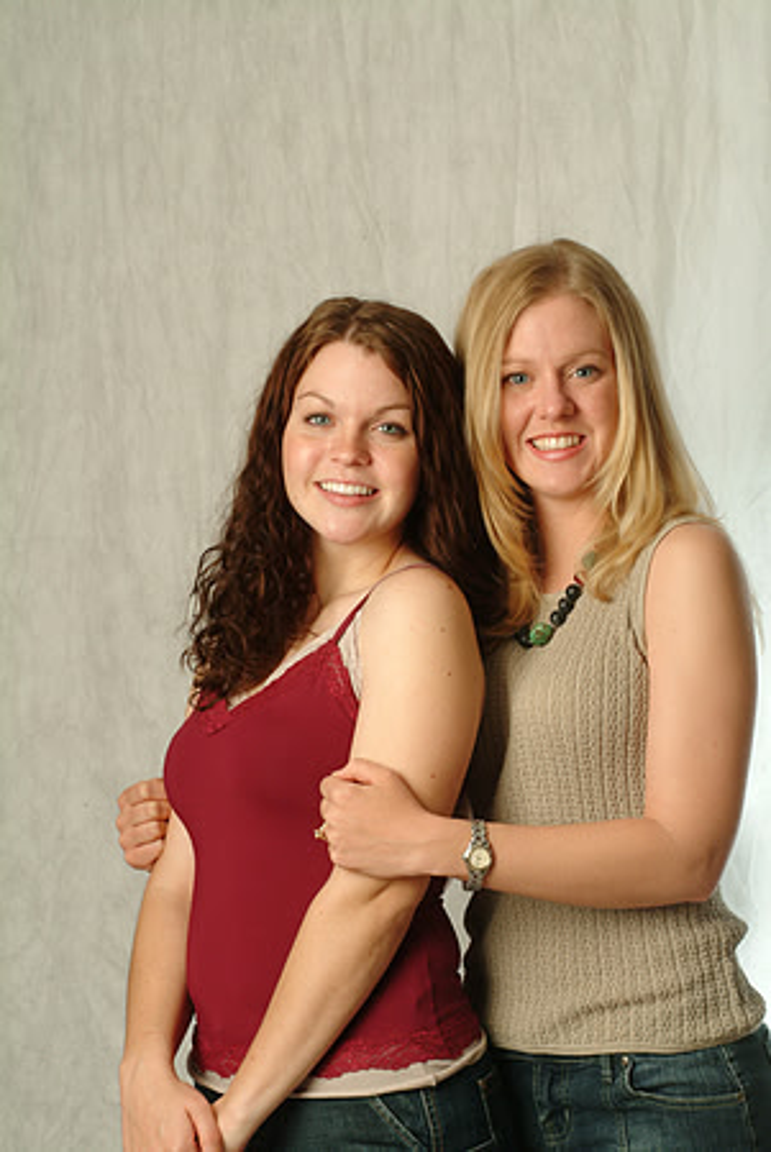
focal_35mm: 118
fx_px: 3798
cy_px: 576
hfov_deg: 11.6
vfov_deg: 17.3
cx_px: 386
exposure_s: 1/125
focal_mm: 79
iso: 400
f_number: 13
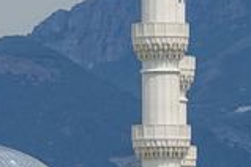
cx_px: -46
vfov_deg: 1.7
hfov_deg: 2.5
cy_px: 144
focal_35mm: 812
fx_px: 5661
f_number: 4
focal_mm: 51.14
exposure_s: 1/1000
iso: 100
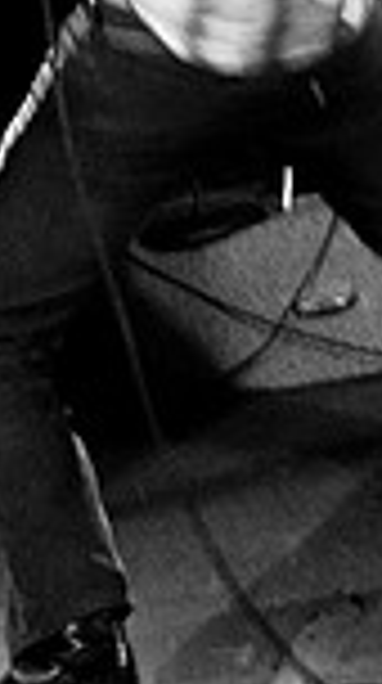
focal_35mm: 93
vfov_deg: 21.8
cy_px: -50
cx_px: 272
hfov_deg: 12.9
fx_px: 1682
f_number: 3.2
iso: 800
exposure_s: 1/60
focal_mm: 20
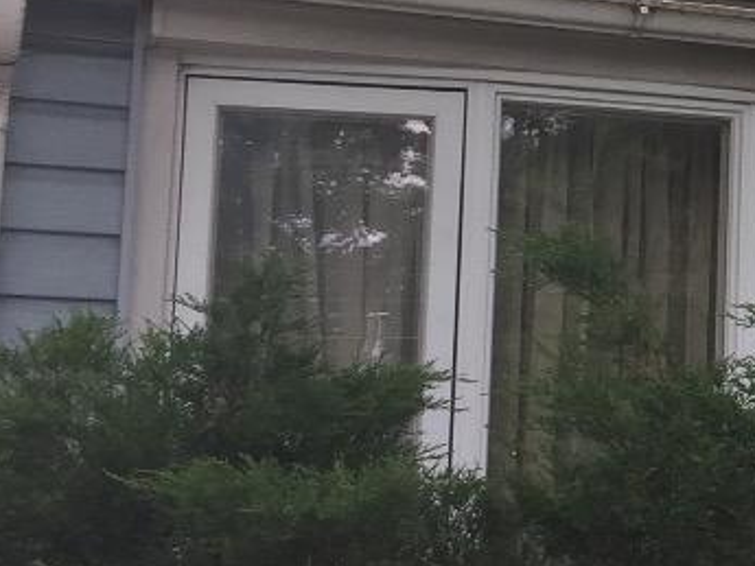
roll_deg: +0.2
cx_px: 1433
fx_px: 2640
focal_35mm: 121
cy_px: 144
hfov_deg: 14.1
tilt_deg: +11.5
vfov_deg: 12.2
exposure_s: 1/135
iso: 32
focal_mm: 4.15
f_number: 2.2
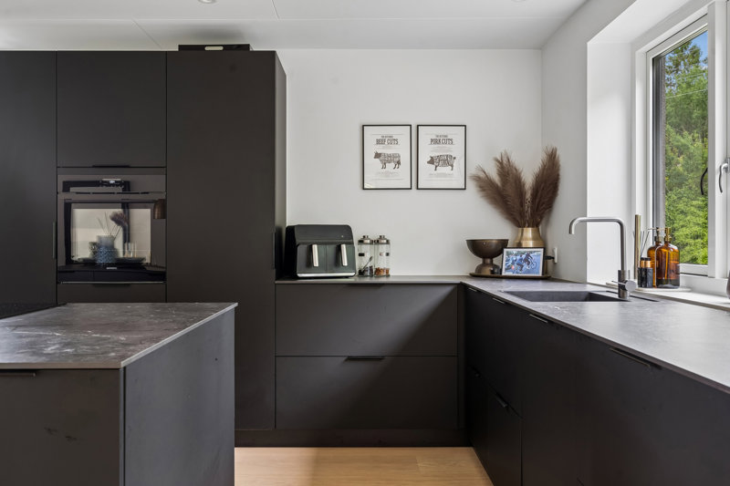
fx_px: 649
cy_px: 243
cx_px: 365
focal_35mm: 32
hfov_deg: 58.7
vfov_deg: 41.1
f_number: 8
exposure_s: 1/5
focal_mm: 32
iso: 200
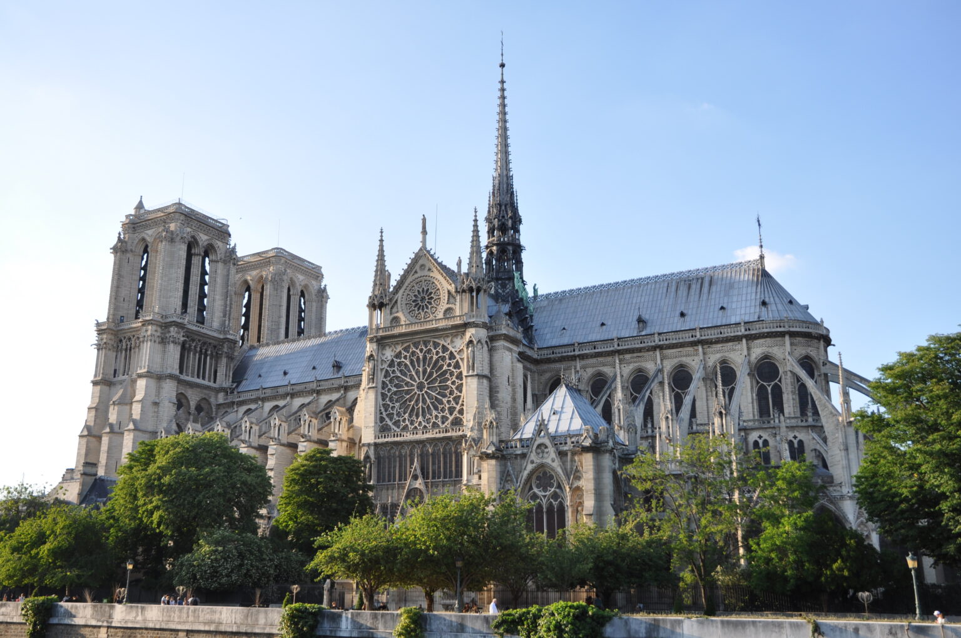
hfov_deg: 57.3
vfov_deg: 39.9
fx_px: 880
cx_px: 480
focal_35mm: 33
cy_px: 319
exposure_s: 1/250
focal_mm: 22
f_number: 6.3
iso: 200
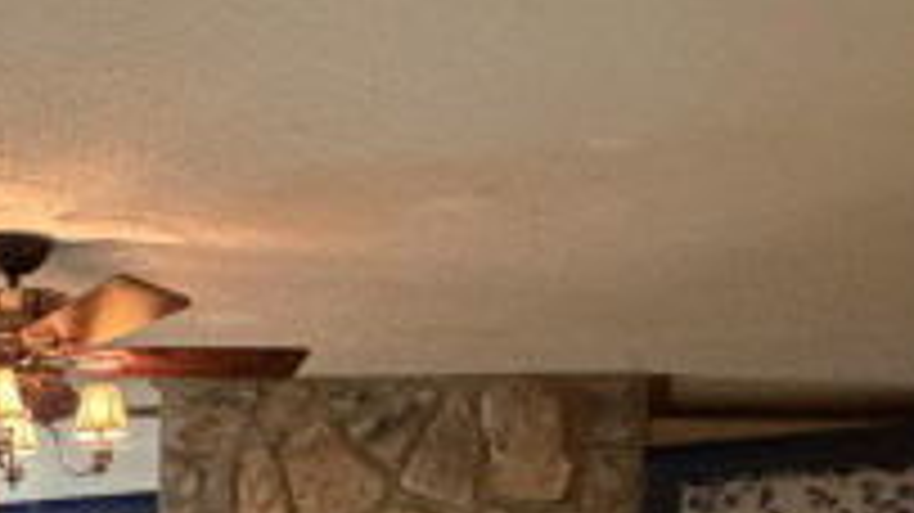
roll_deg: +0.8
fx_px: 1211
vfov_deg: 20.2
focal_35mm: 50
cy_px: 796
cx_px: -115
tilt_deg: -6.7
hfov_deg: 34.9
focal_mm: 2.22
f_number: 2.2
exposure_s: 1/60
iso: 1000
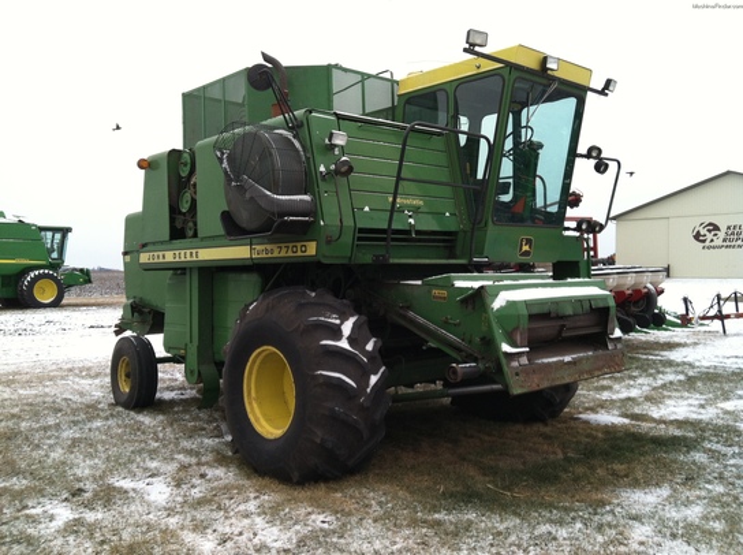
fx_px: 750
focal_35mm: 35
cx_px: 372
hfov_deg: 52.7
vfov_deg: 40.6
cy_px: 278
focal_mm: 3.85
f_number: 2.8
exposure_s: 1/349
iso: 80
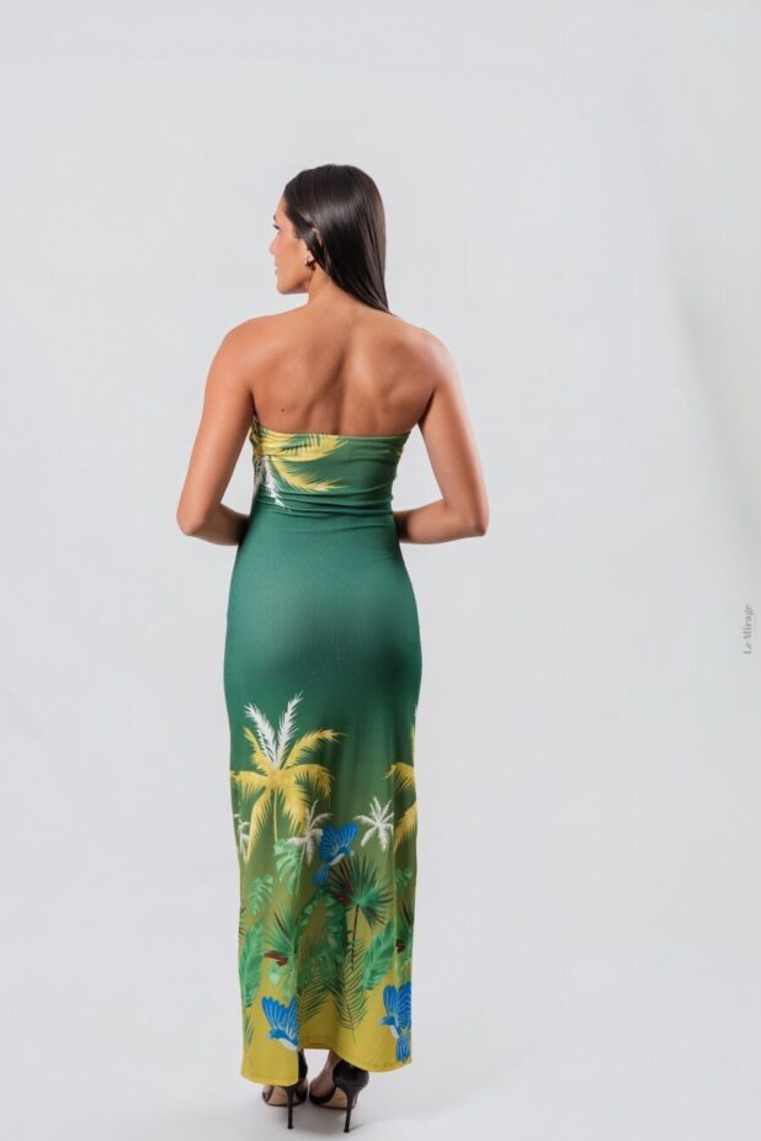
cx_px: 351
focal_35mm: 51
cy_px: 630
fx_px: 1616
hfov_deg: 26.5
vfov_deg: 38.8
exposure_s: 1/320
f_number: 2.8
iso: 160
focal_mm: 30.1
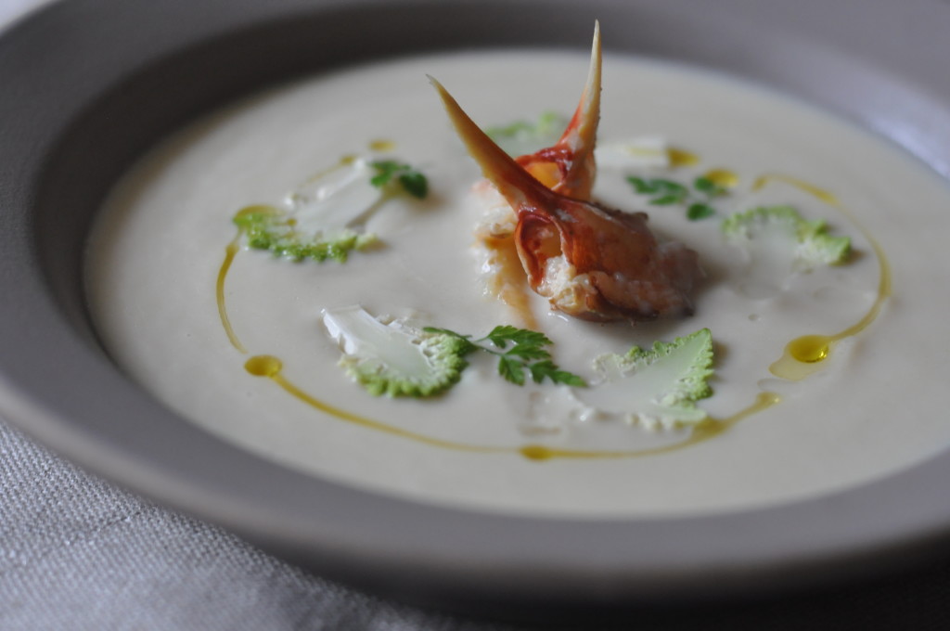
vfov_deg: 18.1
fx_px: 1977
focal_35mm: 75
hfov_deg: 27.0
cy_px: 316
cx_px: 475
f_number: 3.5
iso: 800
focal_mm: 50
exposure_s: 1/50
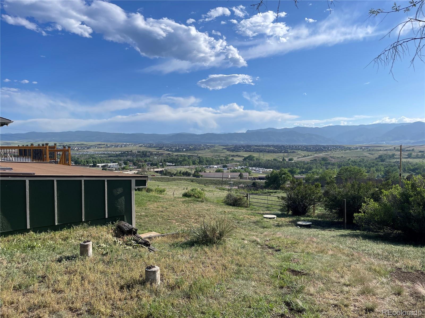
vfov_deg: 54.9
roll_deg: +0.7
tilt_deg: -1.7
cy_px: 159
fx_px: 307
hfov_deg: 69.4
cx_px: 212
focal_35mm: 25
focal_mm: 5.1
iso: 32
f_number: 1.6
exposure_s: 1/4348
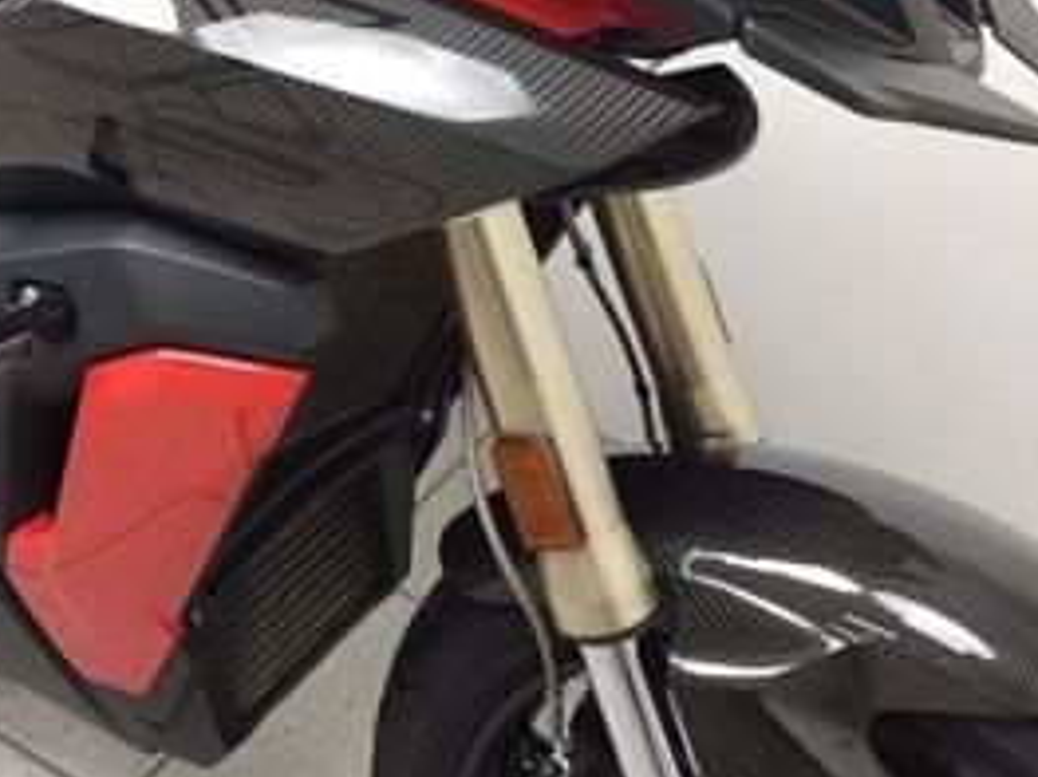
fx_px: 1678
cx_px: 126
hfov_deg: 32.8
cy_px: -162
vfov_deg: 23.7
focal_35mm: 56
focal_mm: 5.4
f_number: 1.8
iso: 125
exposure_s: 1/33
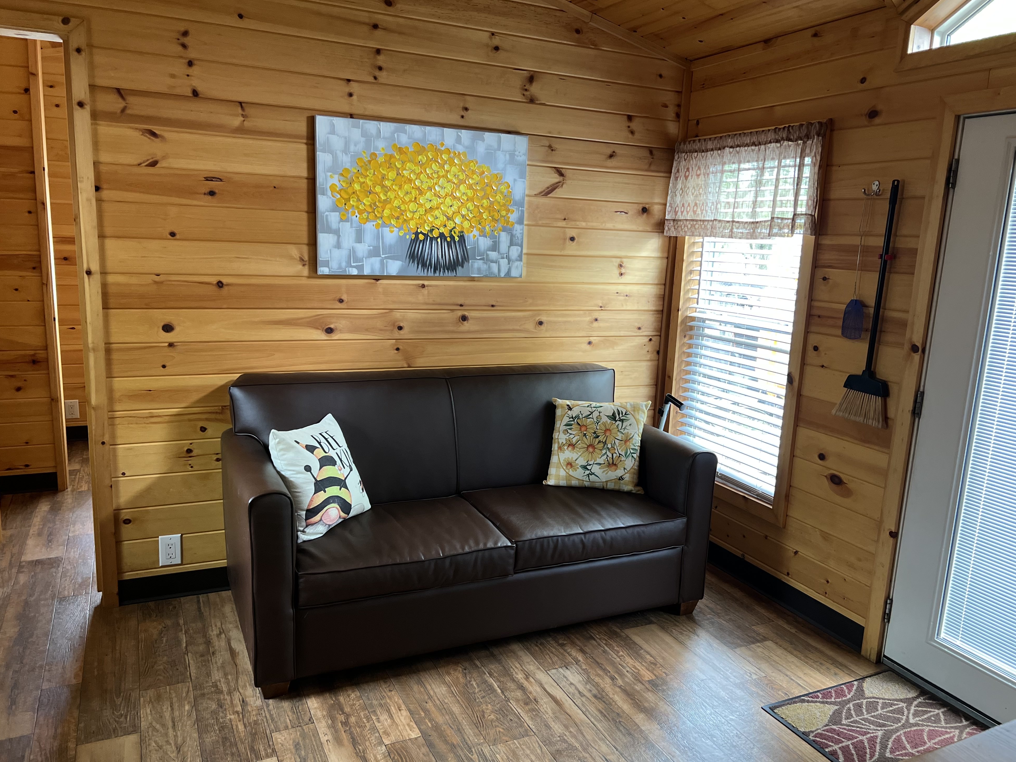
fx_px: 792
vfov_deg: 51.3
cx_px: 518
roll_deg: -3.0
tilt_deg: -11.1
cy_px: 391
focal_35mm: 27
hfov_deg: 65.3
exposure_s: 1/60
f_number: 1.5
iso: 200
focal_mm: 5.7
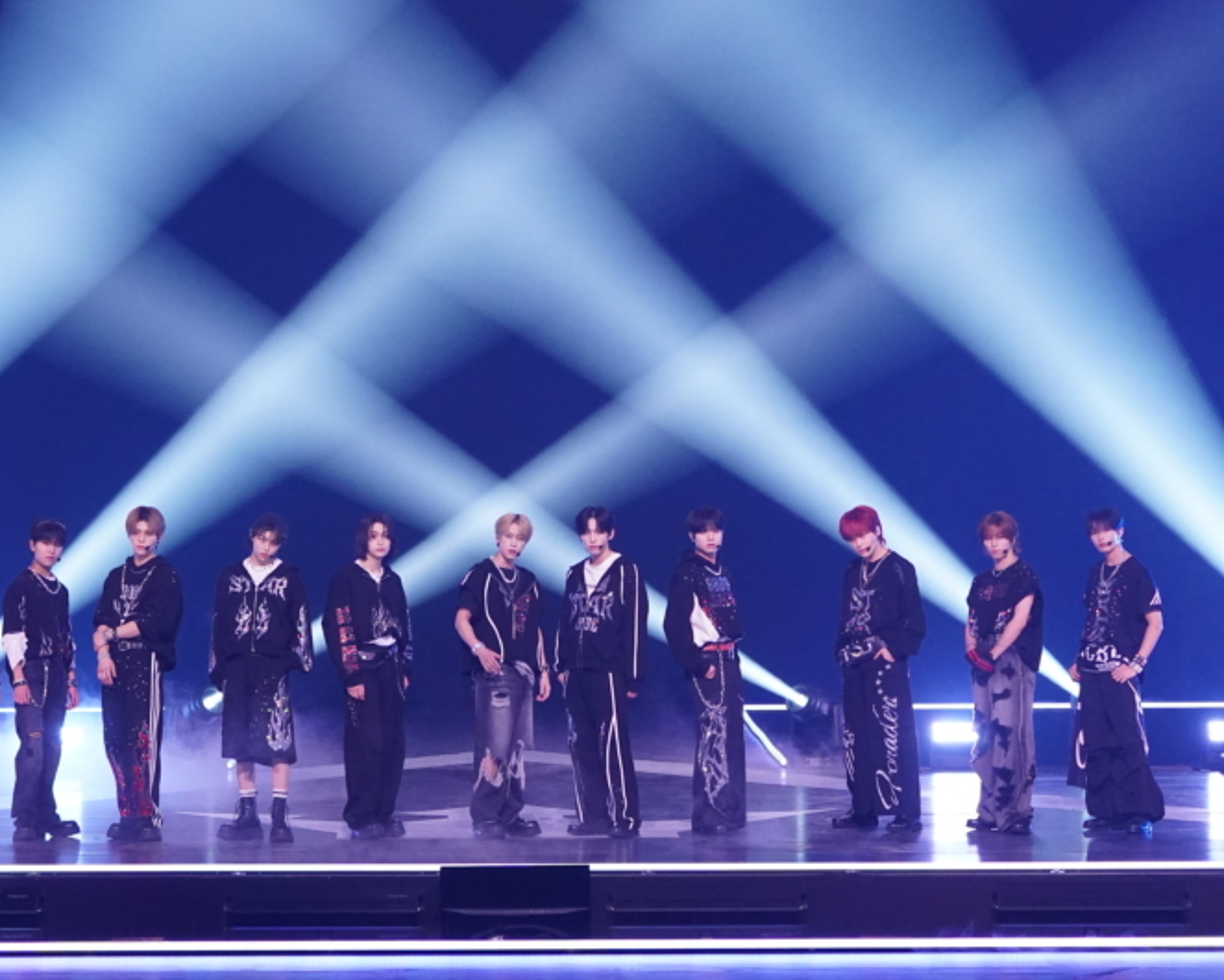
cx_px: 512
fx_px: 6450
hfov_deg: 10.8
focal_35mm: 178
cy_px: 489
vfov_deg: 8.7
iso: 5000
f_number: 5.6
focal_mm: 105
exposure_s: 1/250
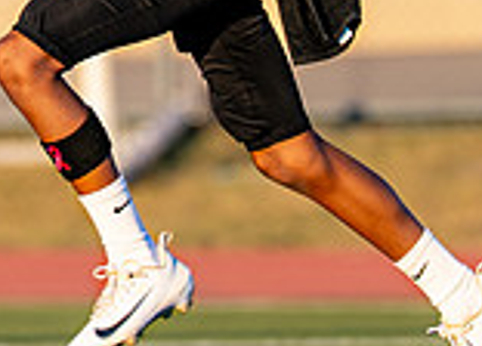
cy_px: -150
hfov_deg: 1.3
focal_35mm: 1611
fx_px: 22092
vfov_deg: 0.9
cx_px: 166
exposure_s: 1/1000
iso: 100
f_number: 2.8
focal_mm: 200
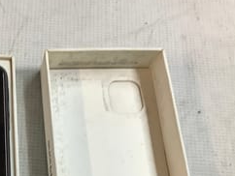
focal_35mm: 64
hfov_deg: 28.7
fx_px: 435
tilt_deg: -70.8
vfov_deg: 22.2
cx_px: 11
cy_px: 169
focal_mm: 3.3
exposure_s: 1/50
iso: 100
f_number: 2.4
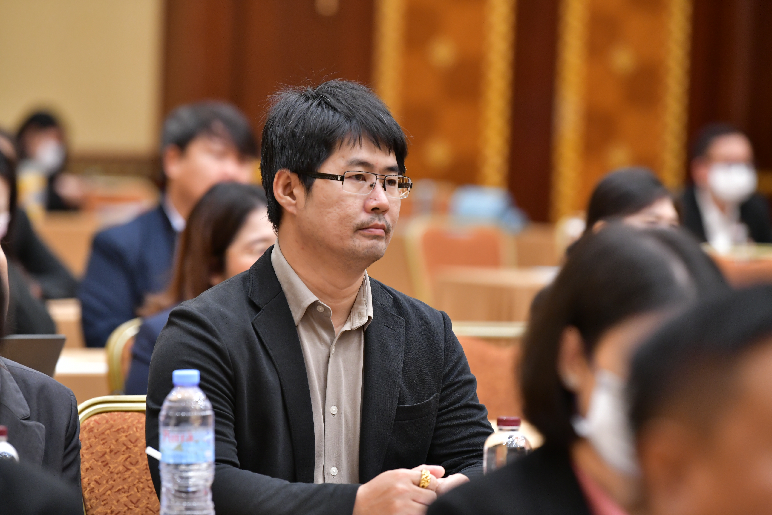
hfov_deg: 10.8
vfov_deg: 7.2
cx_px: 386
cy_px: 258
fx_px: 4074
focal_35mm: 190
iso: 2000
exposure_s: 1/100
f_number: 4
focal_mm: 190
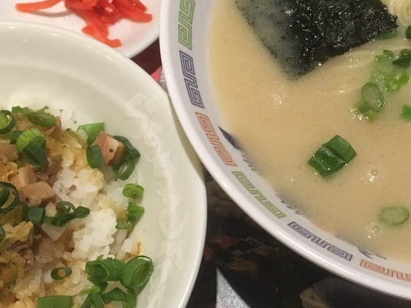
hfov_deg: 32.5
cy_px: 146
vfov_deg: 24.8
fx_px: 700
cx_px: 267
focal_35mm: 59
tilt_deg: -62.9
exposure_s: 1/30
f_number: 2.2
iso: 160
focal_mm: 4.15
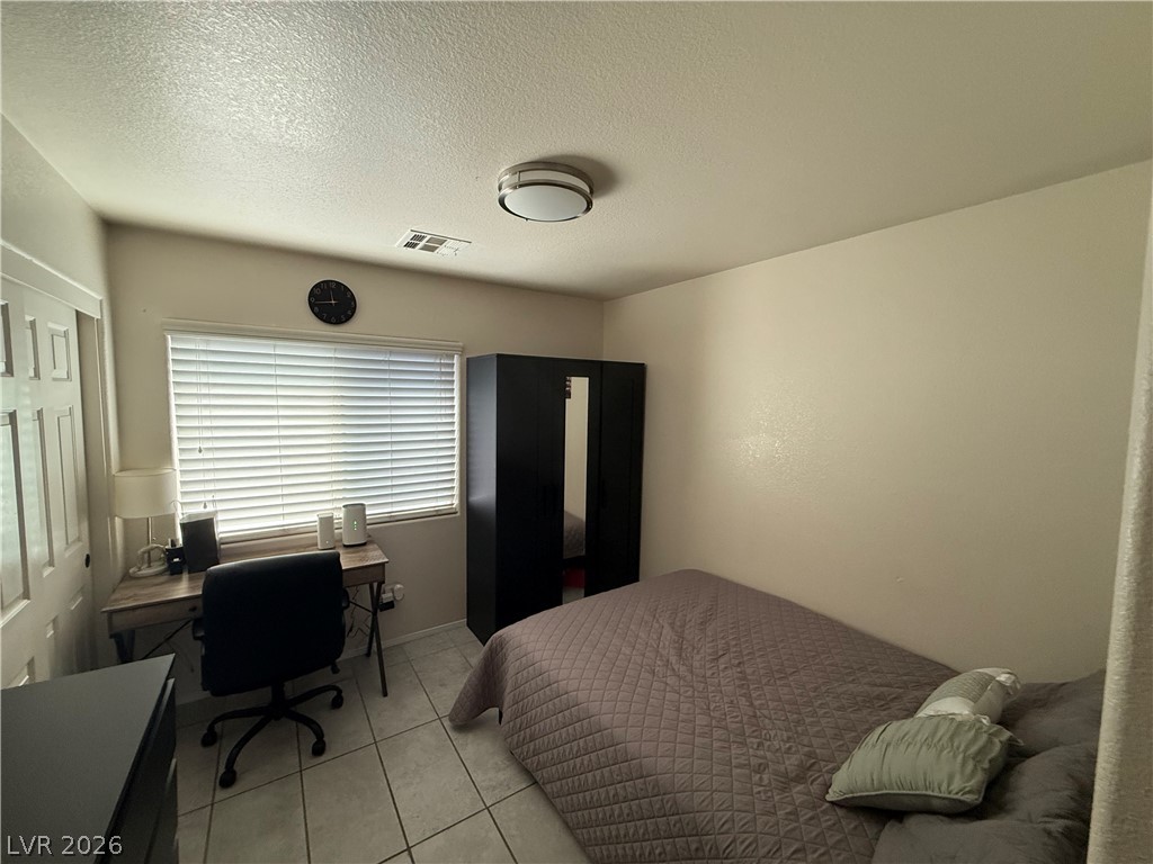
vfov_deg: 85.7
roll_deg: -0.7
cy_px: 432
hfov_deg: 102.1
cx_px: 576
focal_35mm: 14
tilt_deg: -5.0
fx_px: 466
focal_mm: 2.22
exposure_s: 1/82
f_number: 2.2
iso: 320
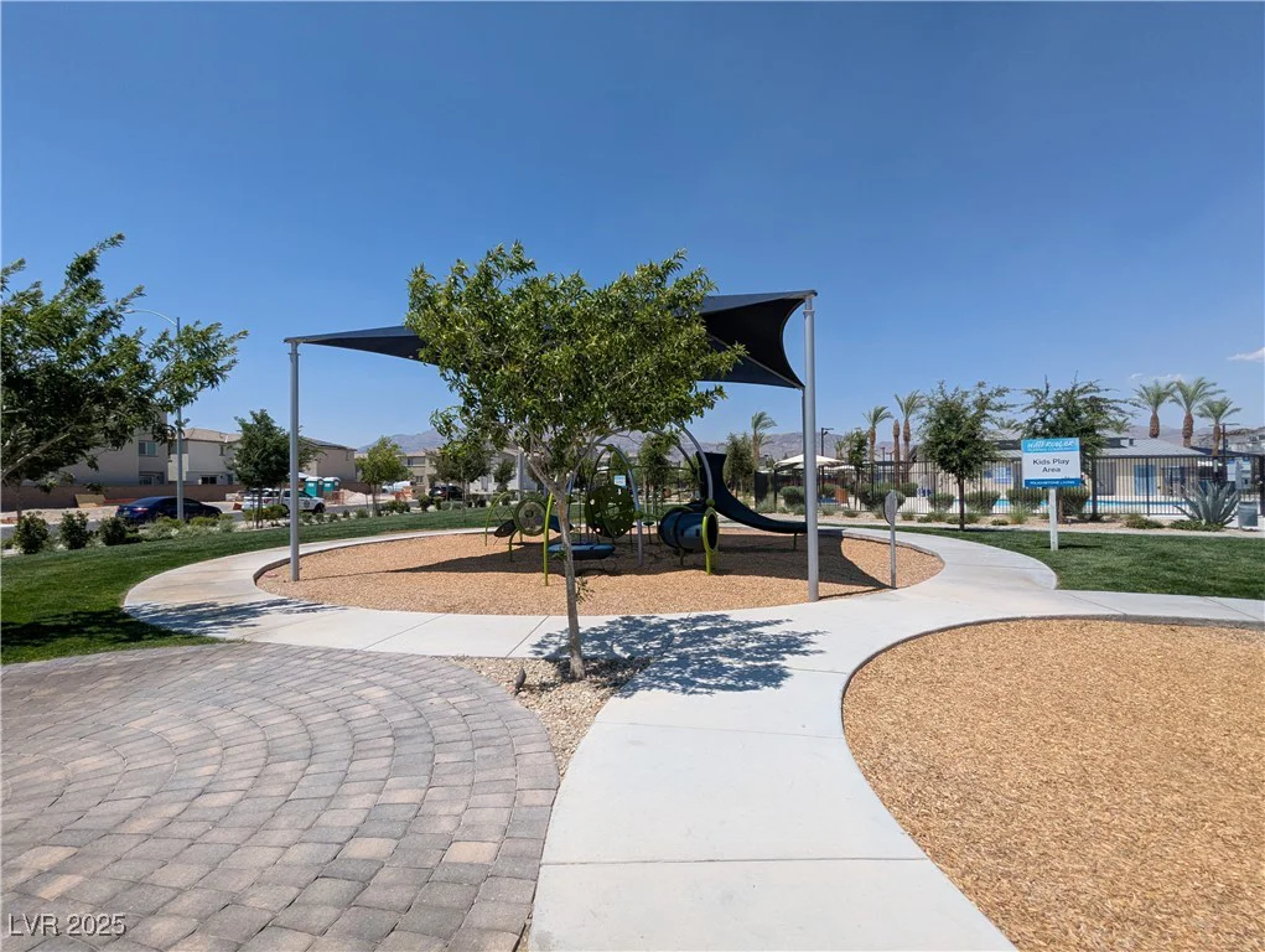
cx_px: 632
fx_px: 585
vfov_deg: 78.2
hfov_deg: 94.4
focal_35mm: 16
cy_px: 476
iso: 58
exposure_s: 1/2326
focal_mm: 2.35
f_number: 2.2
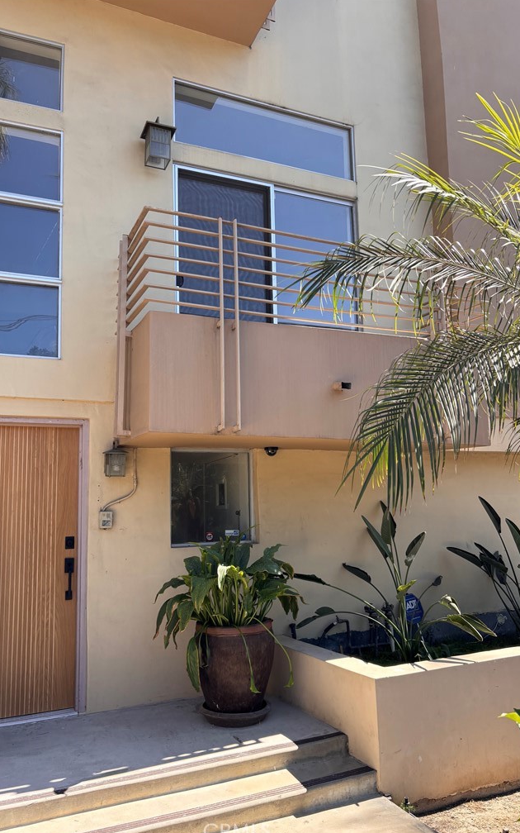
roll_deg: +1.2
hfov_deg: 44.5
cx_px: 262
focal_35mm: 28
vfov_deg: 66.5
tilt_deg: +7.6
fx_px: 635
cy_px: 420
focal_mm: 5.96
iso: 50
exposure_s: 1/887
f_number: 1.6
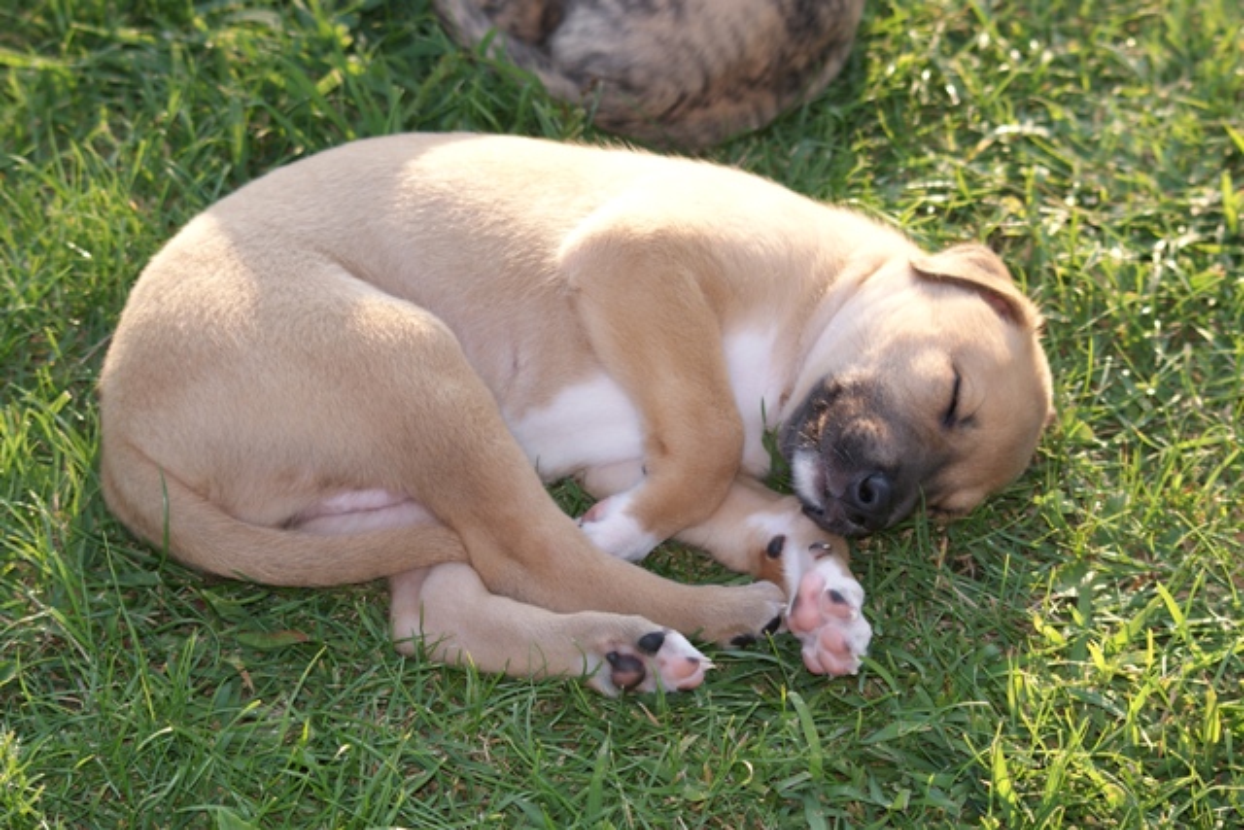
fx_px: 3629
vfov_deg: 13.0
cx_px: 622
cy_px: 415
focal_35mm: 105
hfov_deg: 19.5
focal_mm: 70
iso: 100
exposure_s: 1/125
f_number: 5
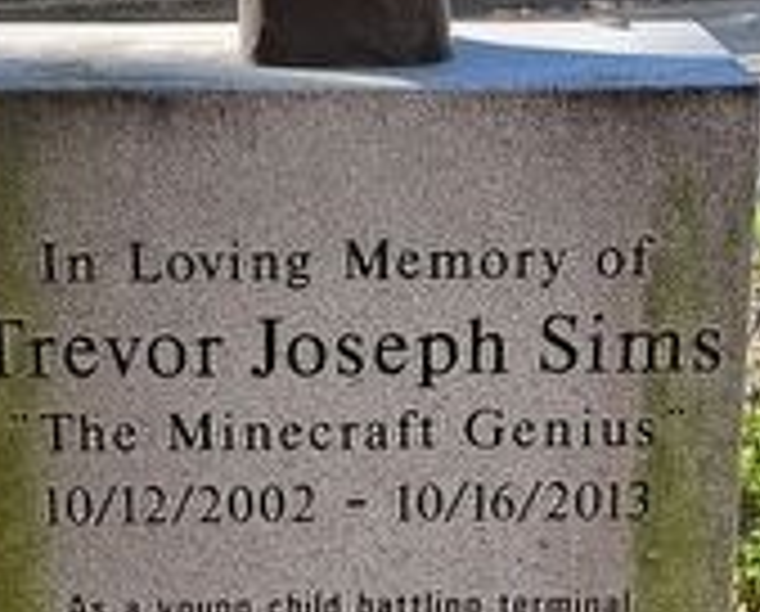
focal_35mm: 106
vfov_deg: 14.4
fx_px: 2390
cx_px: 292
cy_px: 540
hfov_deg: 18.0
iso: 12
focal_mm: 6.3
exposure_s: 1/120
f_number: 1.7
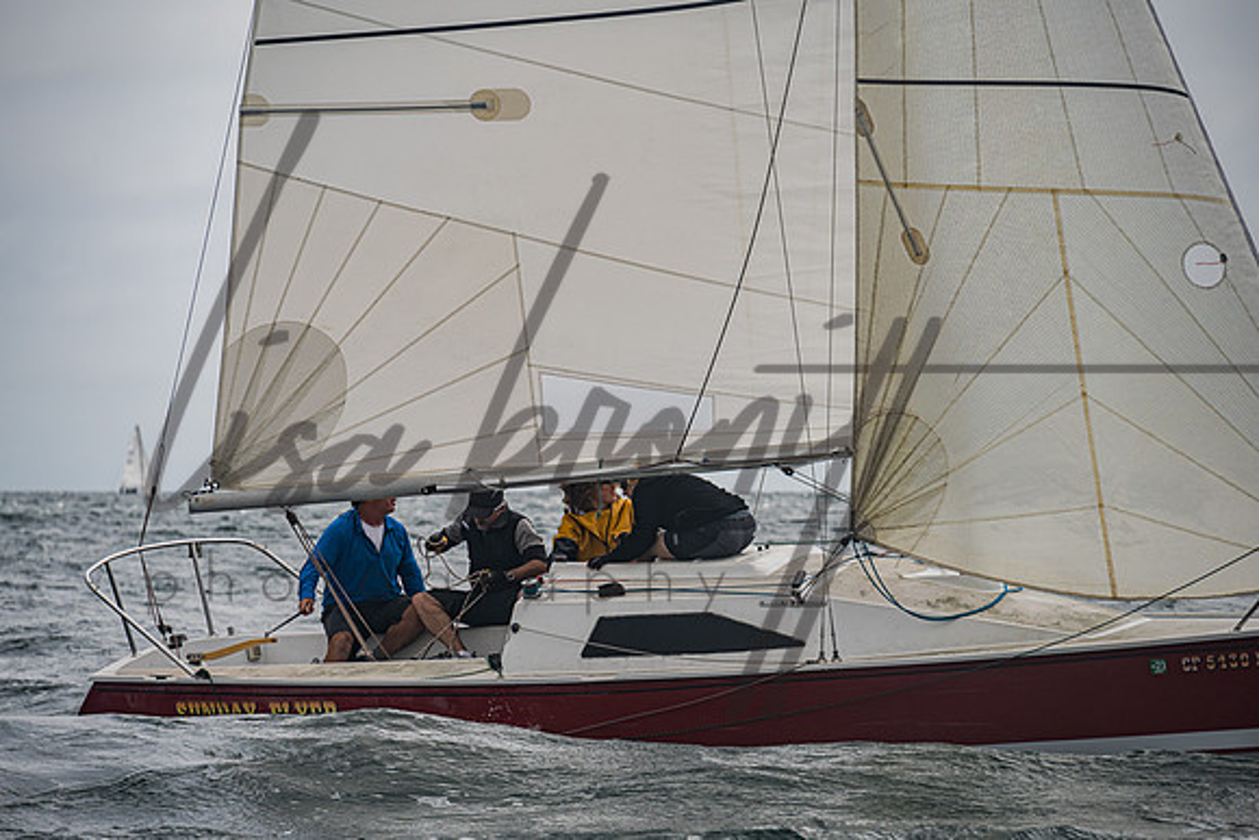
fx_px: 7898
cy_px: 452
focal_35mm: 226
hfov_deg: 9.1
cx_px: 581
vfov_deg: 6.1
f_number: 6.3
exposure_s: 1/800
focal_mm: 200
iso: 160
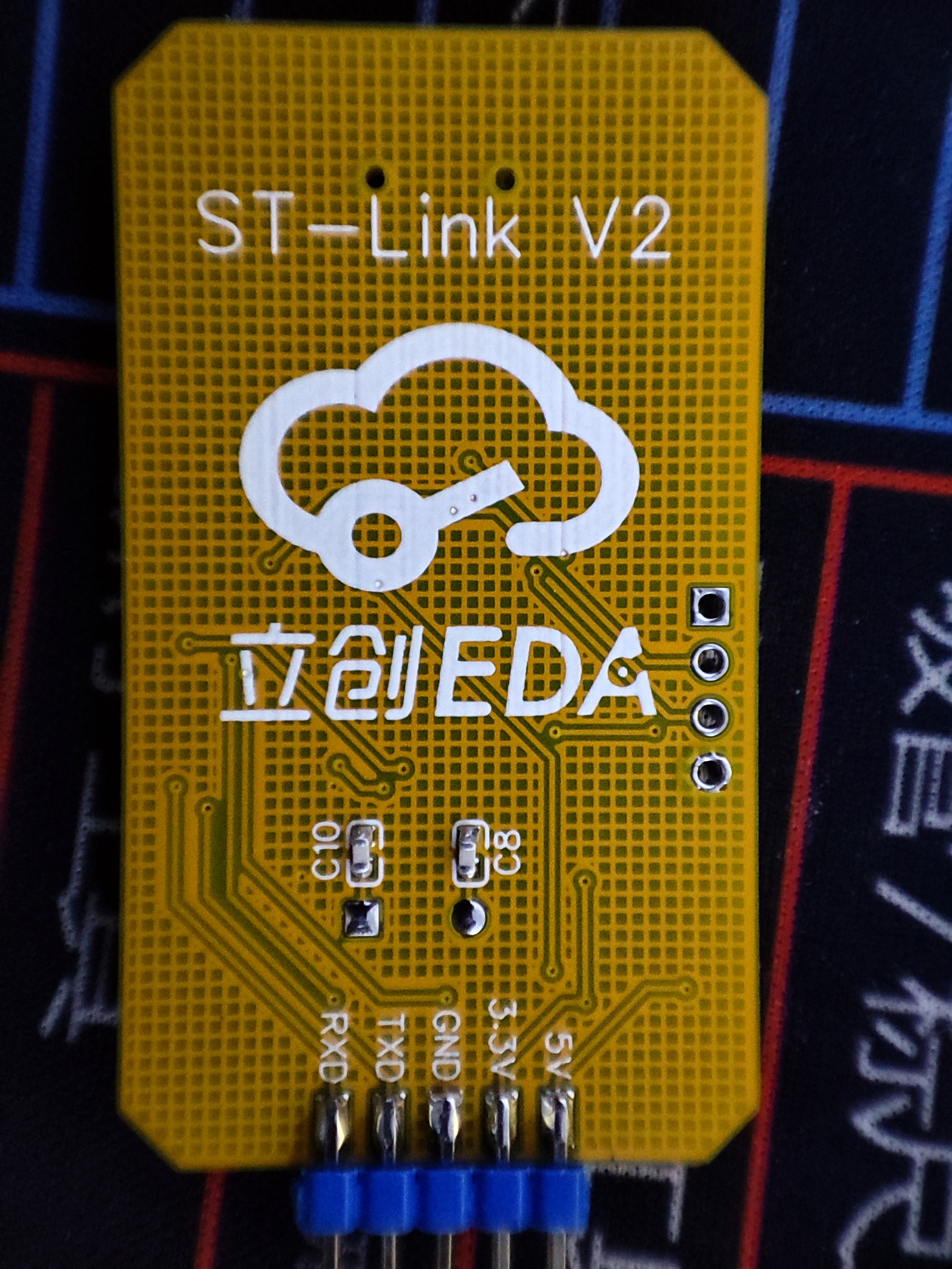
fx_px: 1797
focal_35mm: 49
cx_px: 476
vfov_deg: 38.9
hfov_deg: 29.7
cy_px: 634
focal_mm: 4.1
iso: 559
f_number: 2.4
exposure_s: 1/24
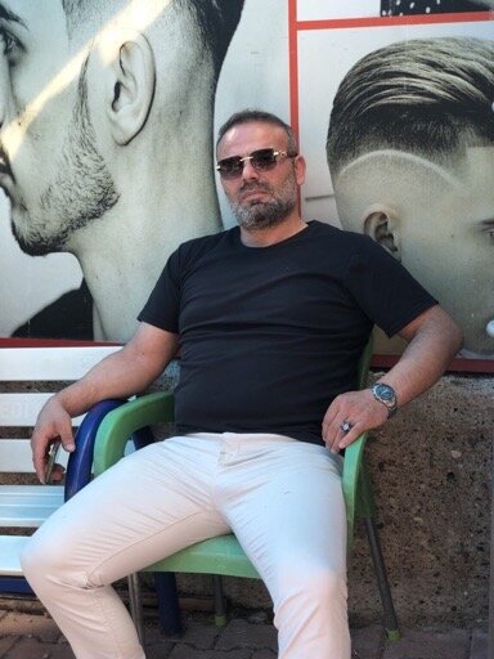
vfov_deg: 33.8
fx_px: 1085
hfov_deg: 25.7
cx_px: 247
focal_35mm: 57
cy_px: 330
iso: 20
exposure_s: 1/60
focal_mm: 6.6
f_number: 2.8
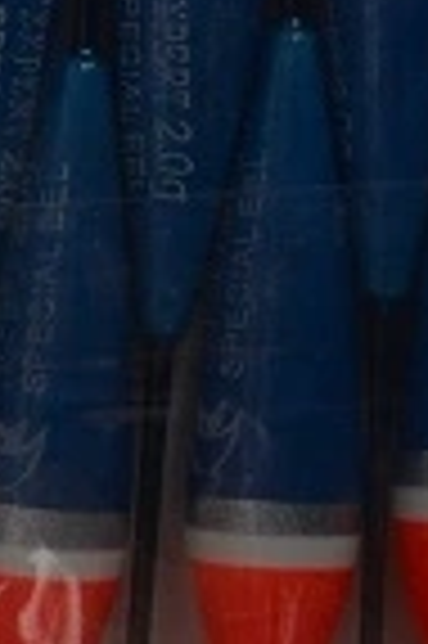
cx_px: -36
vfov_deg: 7.7
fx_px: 4791
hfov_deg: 5.1
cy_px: 113
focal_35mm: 268
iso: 640
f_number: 5
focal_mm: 34
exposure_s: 1/60
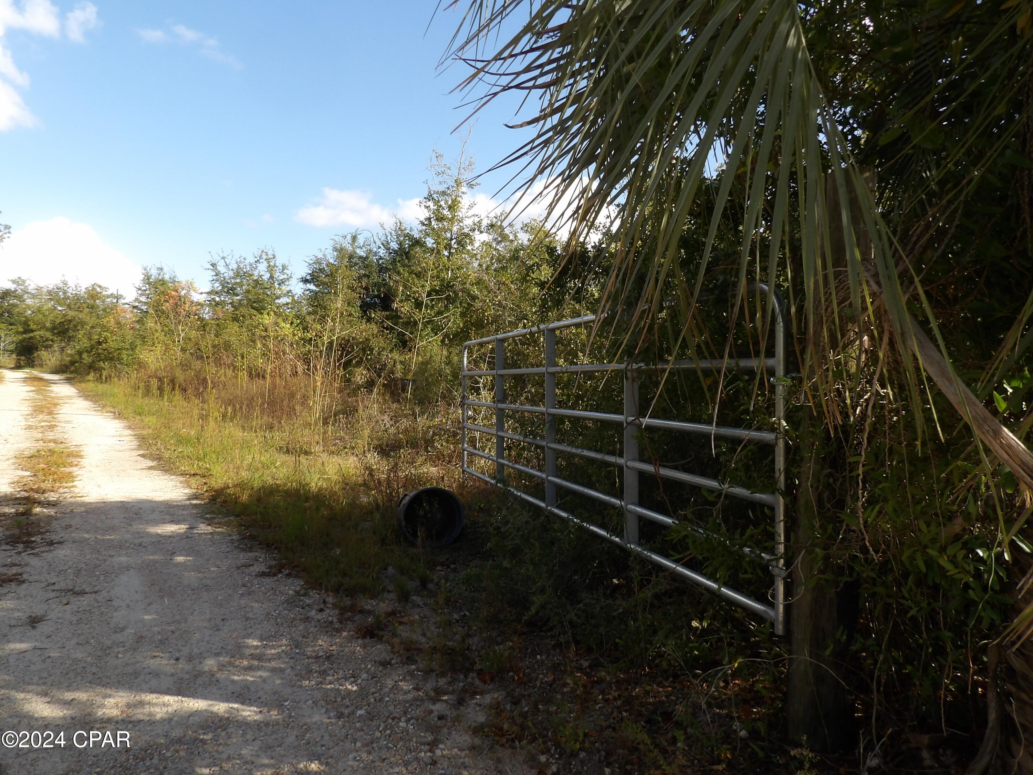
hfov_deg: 71.6
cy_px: 388
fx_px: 716
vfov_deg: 56.8
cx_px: 516
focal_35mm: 24
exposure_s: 1/249
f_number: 5.6
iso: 100
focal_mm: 4.3
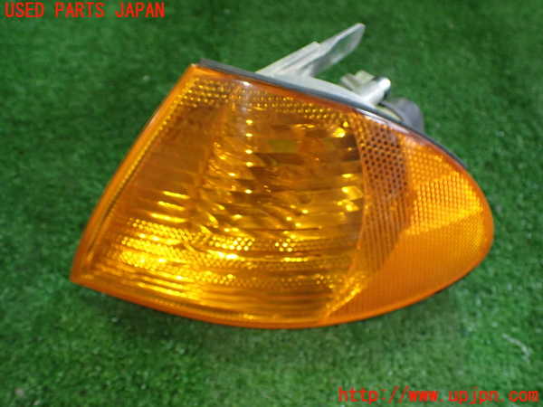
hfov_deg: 60.0
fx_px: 471
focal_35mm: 30
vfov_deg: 46.8
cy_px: 204
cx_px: 272
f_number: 2.3
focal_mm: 5.4
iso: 640
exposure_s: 1/125
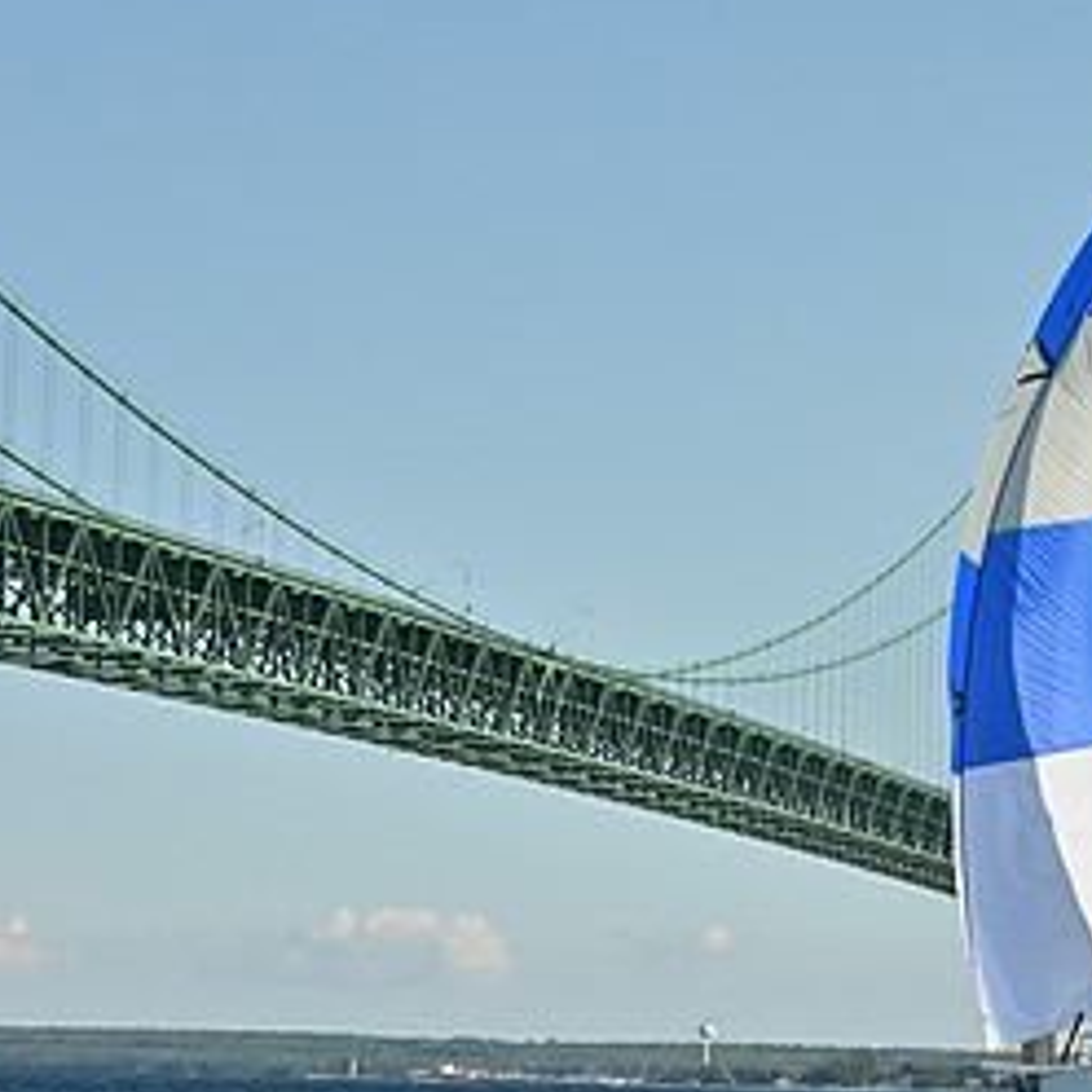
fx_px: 6032
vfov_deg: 10.3
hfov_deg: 10.3
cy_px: 487
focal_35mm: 169
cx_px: 1026
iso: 320
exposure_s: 1/1600
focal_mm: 85
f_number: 9
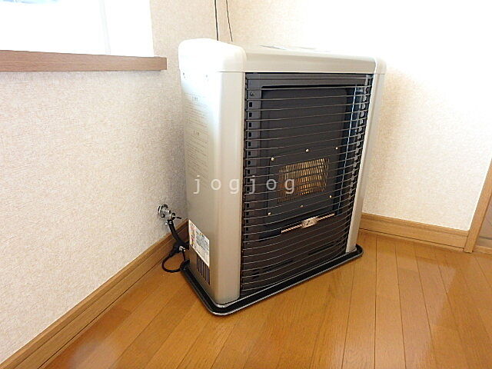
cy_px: 184
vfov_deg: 63.4
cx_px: 246
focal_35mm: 21
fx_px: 298
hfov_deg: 79.0
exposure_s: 1/30
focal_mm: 3.7
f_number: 3.5
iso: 400
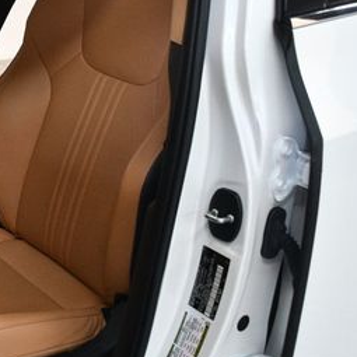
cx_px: -6
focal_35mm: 64
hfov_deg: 25.5
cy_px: 113
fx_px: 747
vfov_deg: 26.7
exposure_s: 1/125
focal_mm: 20
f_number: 3.5
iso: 1800
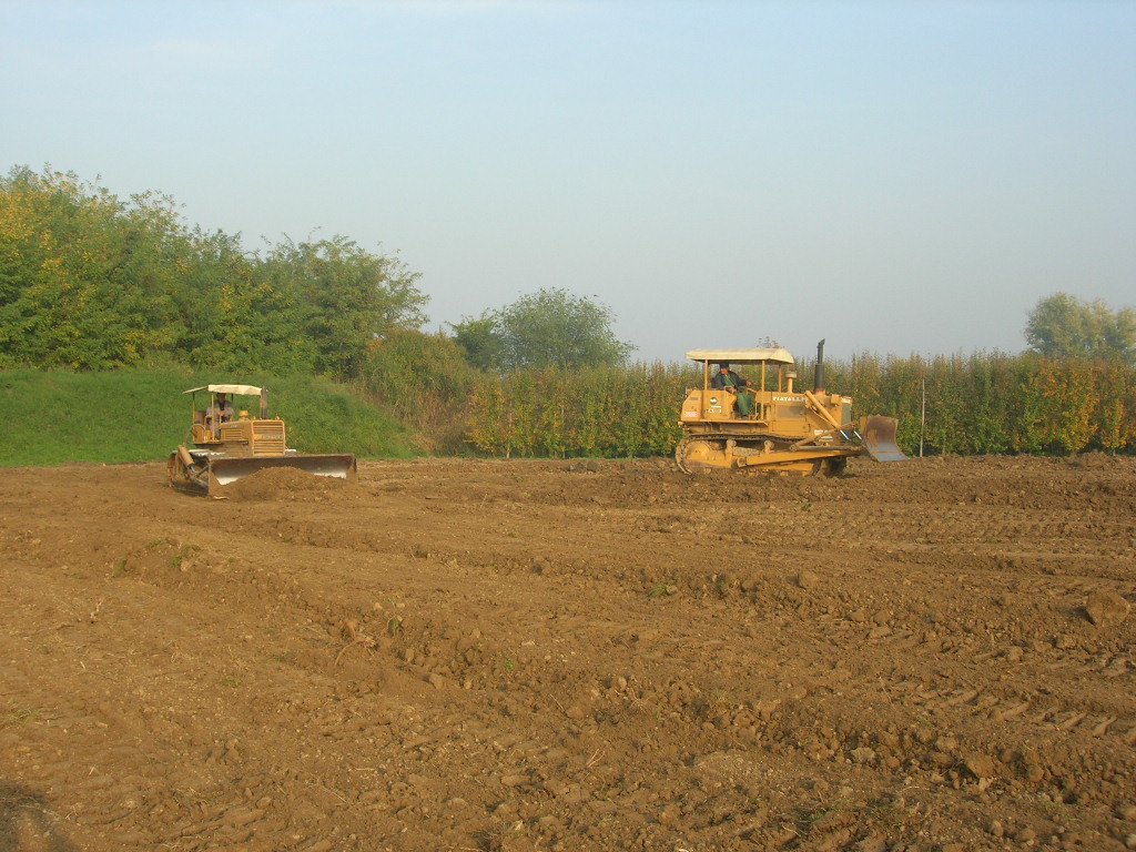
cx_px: 568
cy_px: 426
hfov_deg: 49.0
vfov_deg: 37.7
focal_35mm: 38
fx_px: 1247
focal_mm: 7.8
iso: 64
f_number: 4.8
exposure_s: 1/217
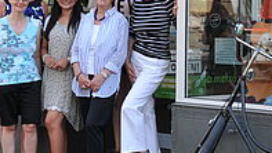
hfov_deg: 13.9
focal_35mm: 155
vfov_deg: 7.6
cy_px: -101
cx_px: 174
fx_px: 1118
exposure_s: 1/100
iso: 400
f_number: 13
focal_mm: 30
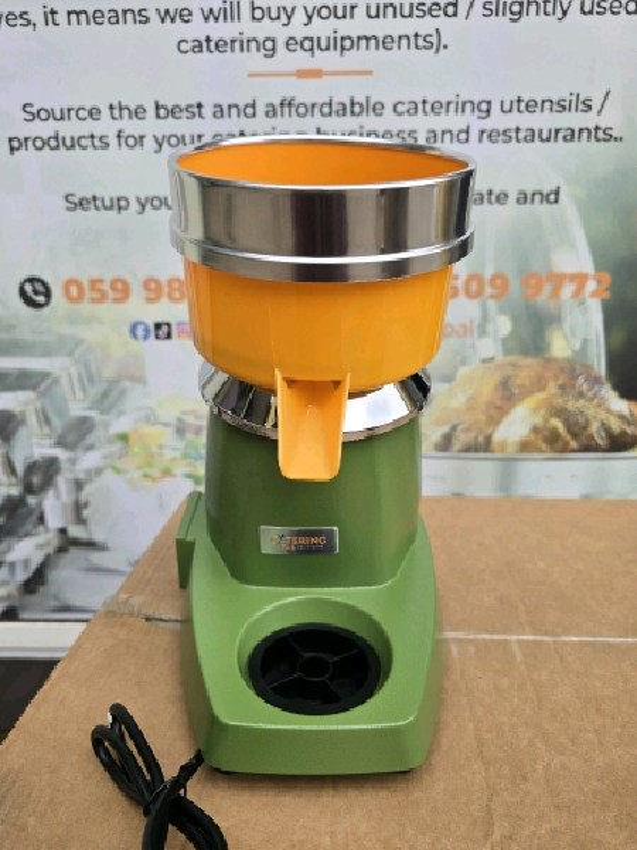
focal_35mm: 23
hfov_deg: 58.9
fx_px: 564
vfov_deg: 73.9
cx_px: 318
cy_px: 425
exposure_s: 1/182
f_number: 1.7
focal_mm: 6.3
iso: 32
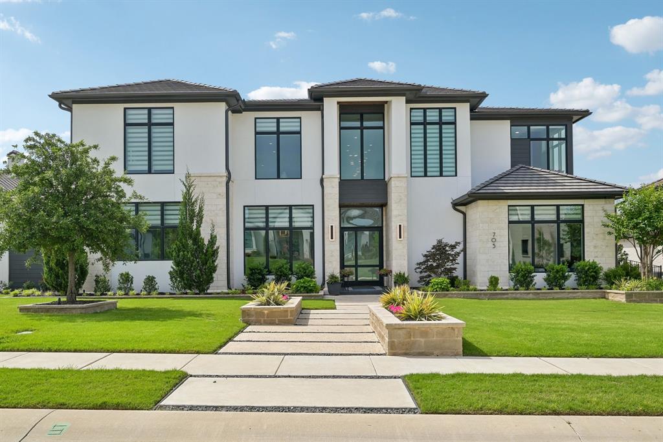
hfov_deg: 69.4
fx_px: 479
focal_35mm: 26
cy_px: 221
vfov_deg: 49.5
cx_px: 332
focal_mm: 26
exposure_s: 1/1250
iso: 400
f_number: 8
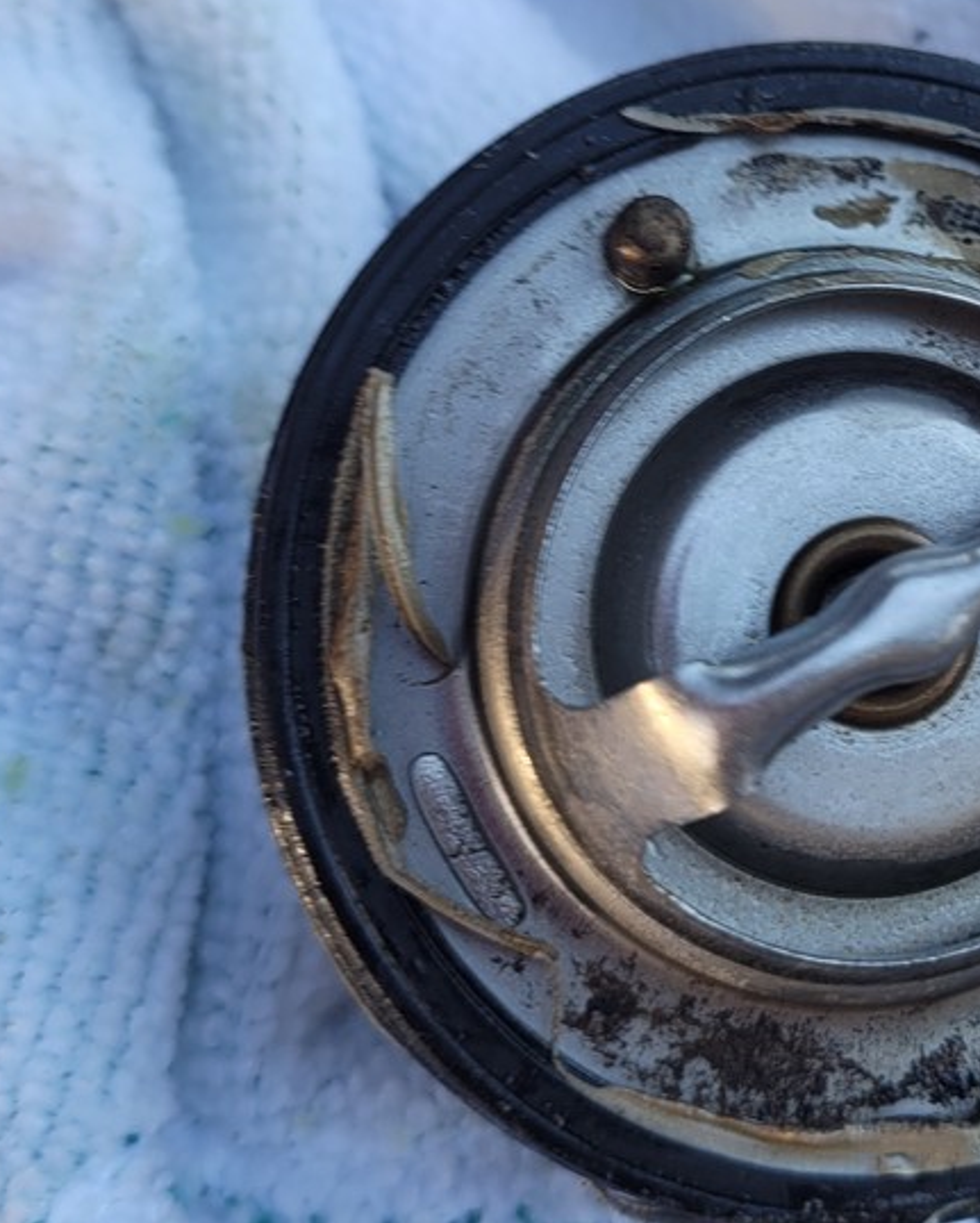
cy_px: 417
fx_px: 2065
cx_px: 856
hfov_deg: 26.0
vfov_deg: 32.7
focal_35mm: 57
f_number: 1.8
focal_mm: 5.4
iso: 40
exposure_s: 1/100
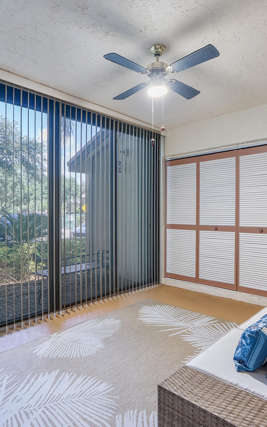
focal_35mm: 23
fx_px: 268
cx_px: 113
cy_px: 214
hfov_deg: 52.8
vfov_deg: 77.2
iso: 800
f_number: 7.1
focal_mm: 10
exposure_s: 1/20
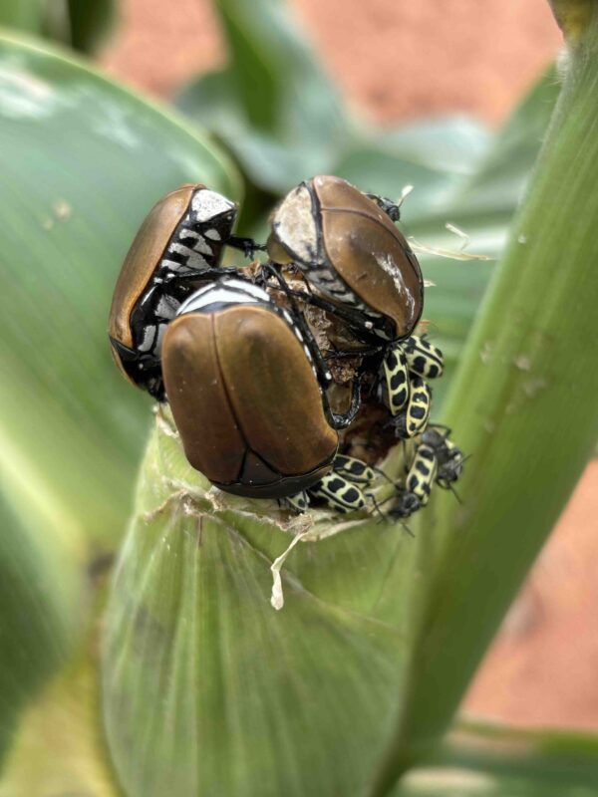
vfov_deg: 36.8
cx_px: 299
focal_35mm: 52
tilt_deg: -44.6
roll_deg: -9.8
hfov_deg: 28.0
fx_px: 1198
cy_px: 398
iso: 32
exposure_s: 1/444
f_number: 1.6
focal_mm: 5.96
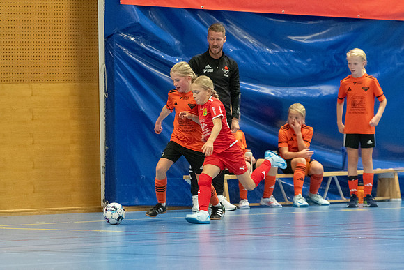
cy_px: 135
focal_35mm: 300
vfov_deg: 4.6
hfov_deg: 6.9
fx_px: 3367
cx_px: 202
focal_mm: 200
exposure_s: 1/400
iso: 6400
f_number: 3.5
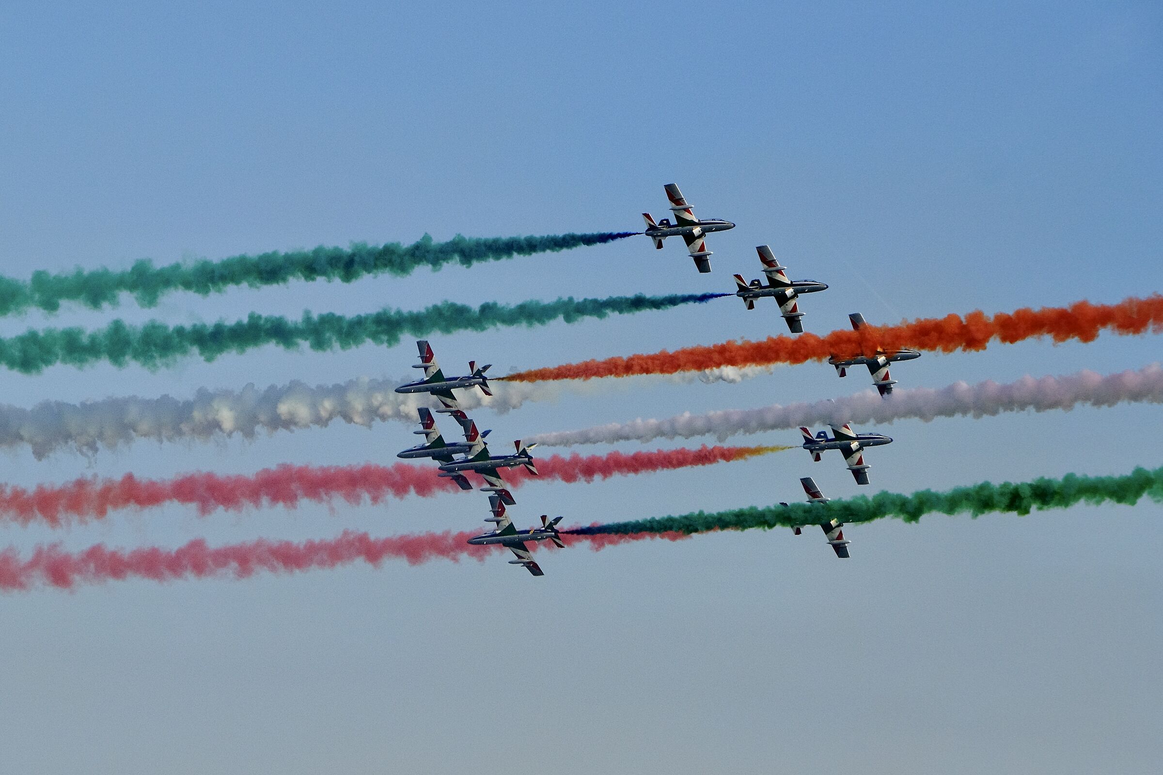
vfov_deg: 11.4
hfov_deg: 17.1
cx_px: 582
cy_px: 388
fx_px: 3876
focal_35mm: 120
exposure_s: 1/5000
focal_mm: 80
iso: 640
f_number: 6.4
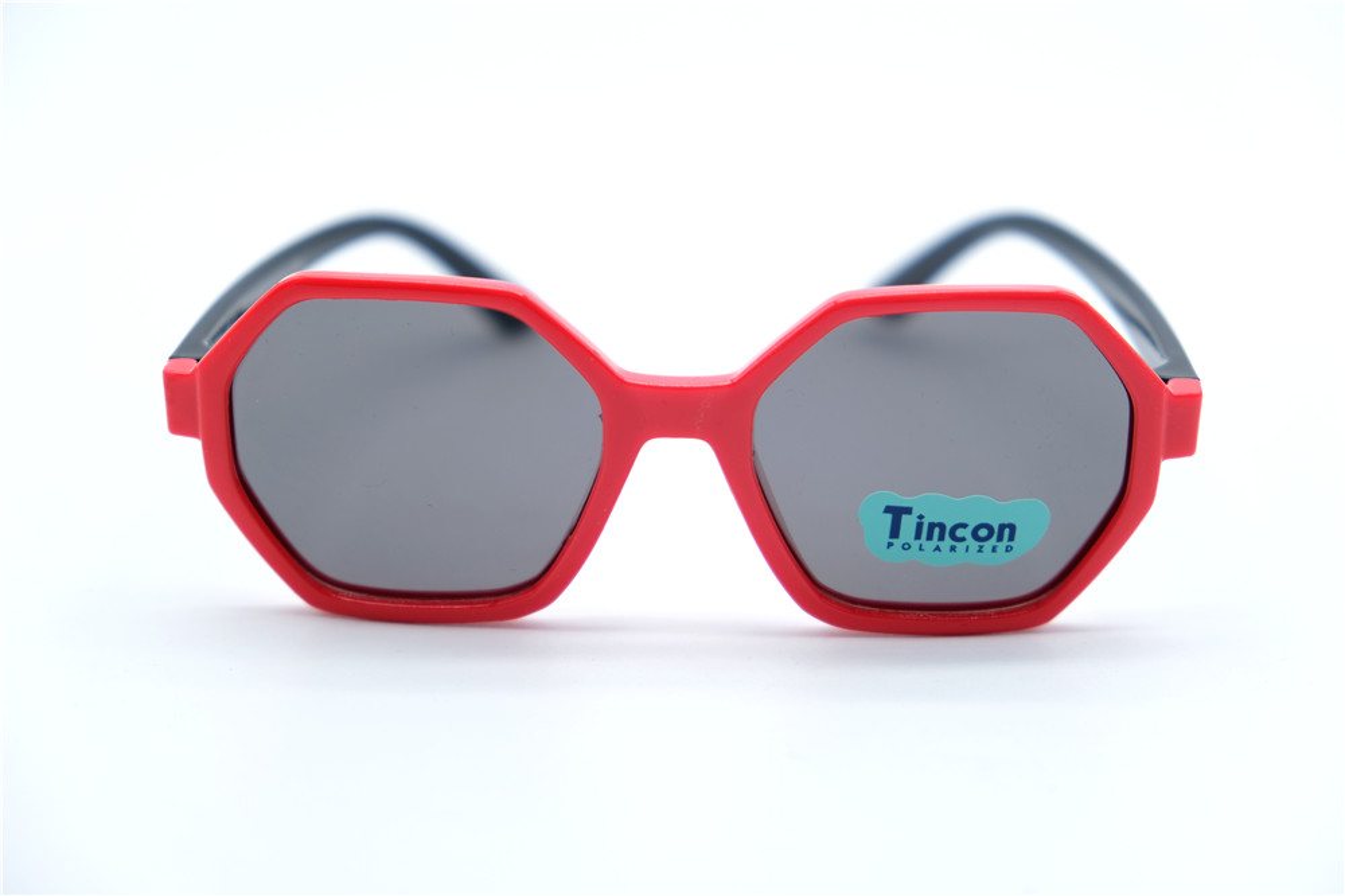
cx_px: 672
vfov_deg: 16.4
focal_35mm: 83
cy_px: 448
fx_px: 3100
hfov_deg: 24.5
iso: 160
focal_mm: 55
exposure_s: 1/210
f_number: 4.5
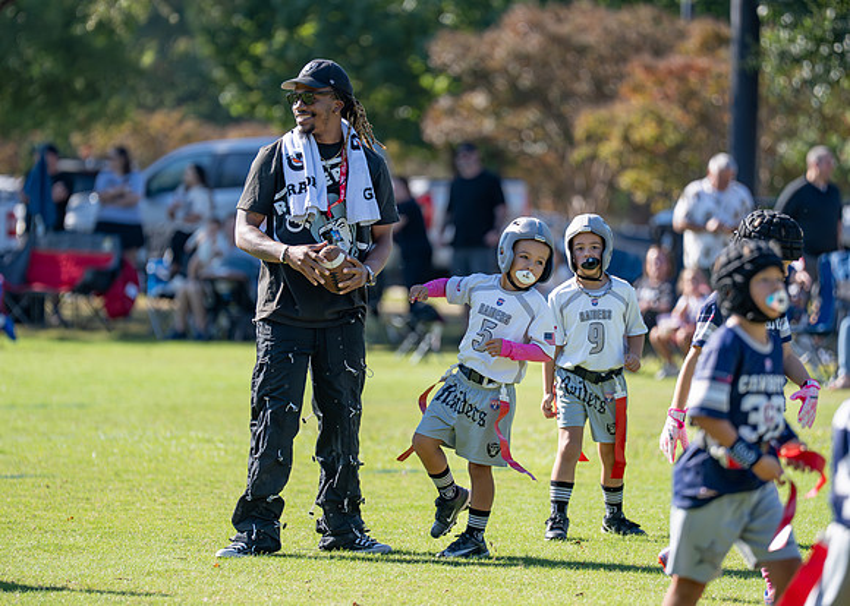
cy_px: 300
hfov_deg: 7.4
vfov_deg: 5.3
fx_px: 6593
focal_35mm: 273
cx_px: 451
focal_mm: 200
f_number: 2.8
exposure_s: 1/2500
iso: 250
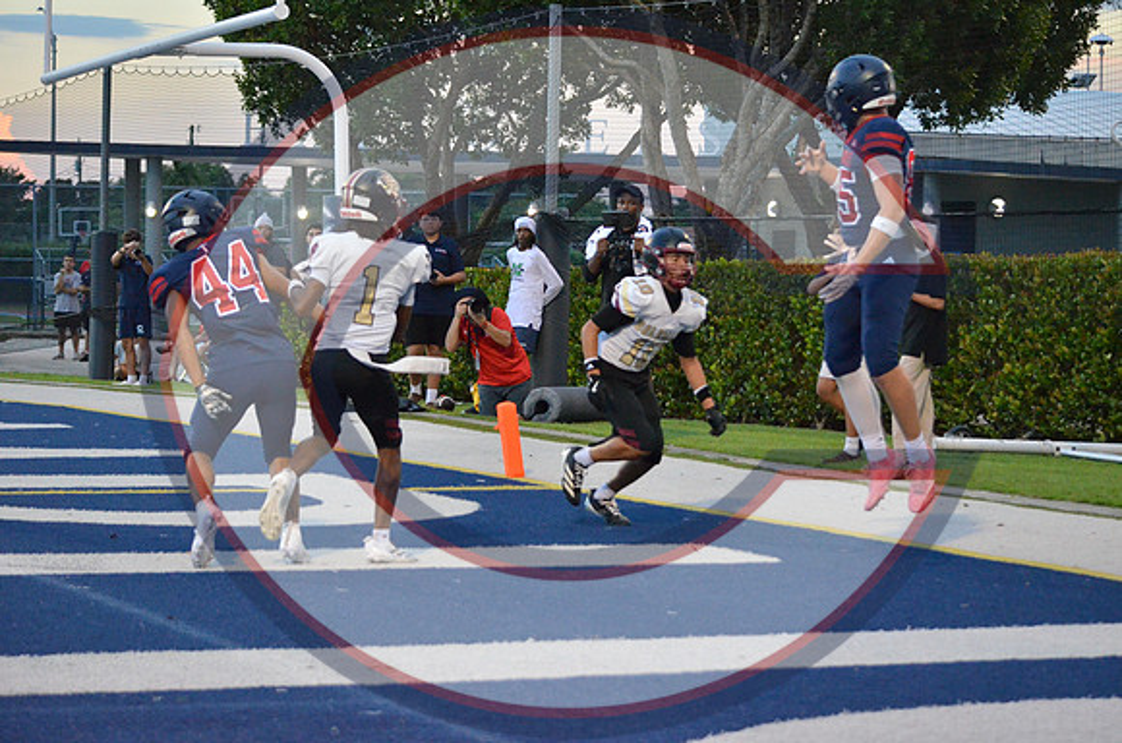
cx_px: 561
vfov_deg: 12.6
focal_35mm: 108
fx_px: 3359
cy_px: 372
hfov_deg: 19.0
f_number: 4.5
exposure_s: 1/500
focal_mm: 72
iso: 3200
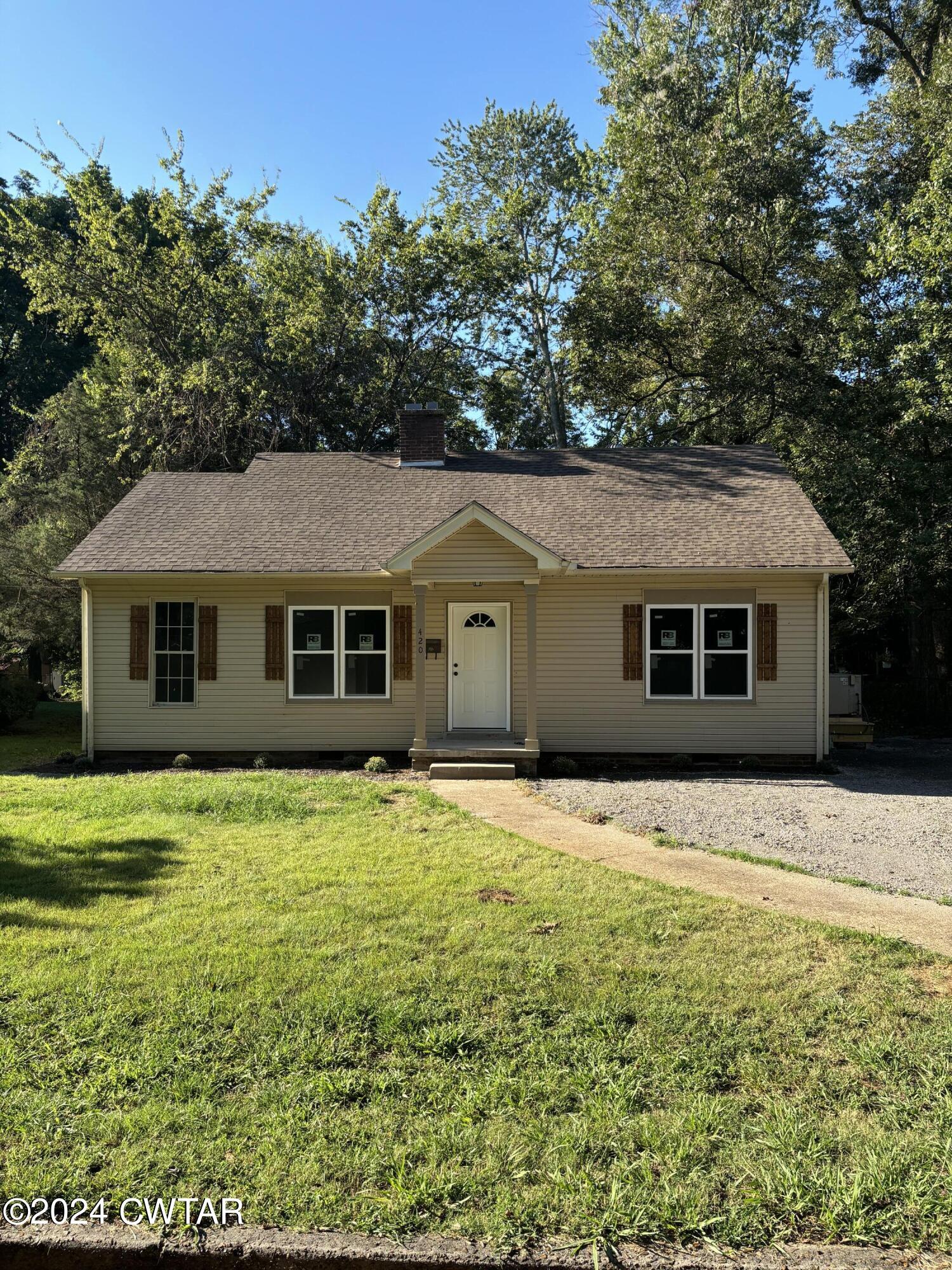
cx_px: 476
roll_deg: +0.1
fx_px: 953
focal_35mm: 26
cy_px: 635
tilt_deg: +0.5
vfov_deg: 67.3
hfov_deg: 53.1
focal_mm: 5.96
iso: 50
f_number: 1.6
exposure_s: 1/872
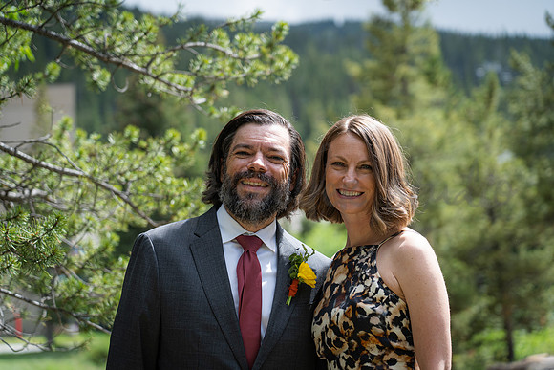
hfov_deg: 19.5
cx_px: 277
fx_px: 1616
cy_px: 185
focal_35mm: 105
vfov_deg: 13.0
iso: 400
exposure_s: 1/1000
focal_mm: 105
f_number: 4
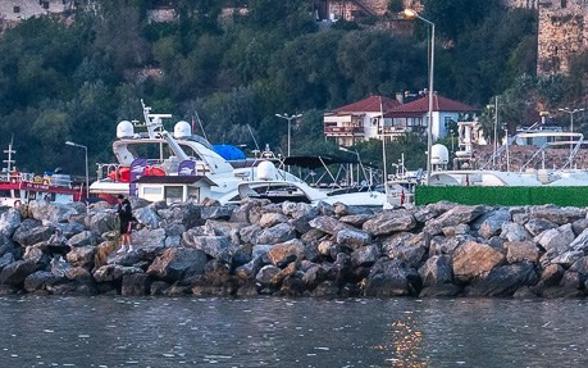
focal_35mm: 409
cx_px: 802
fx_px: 6555
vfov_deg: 3.2
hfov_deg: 5.1
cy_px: 83
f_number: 5.6
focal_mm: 96
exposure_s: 1/500
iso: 1000
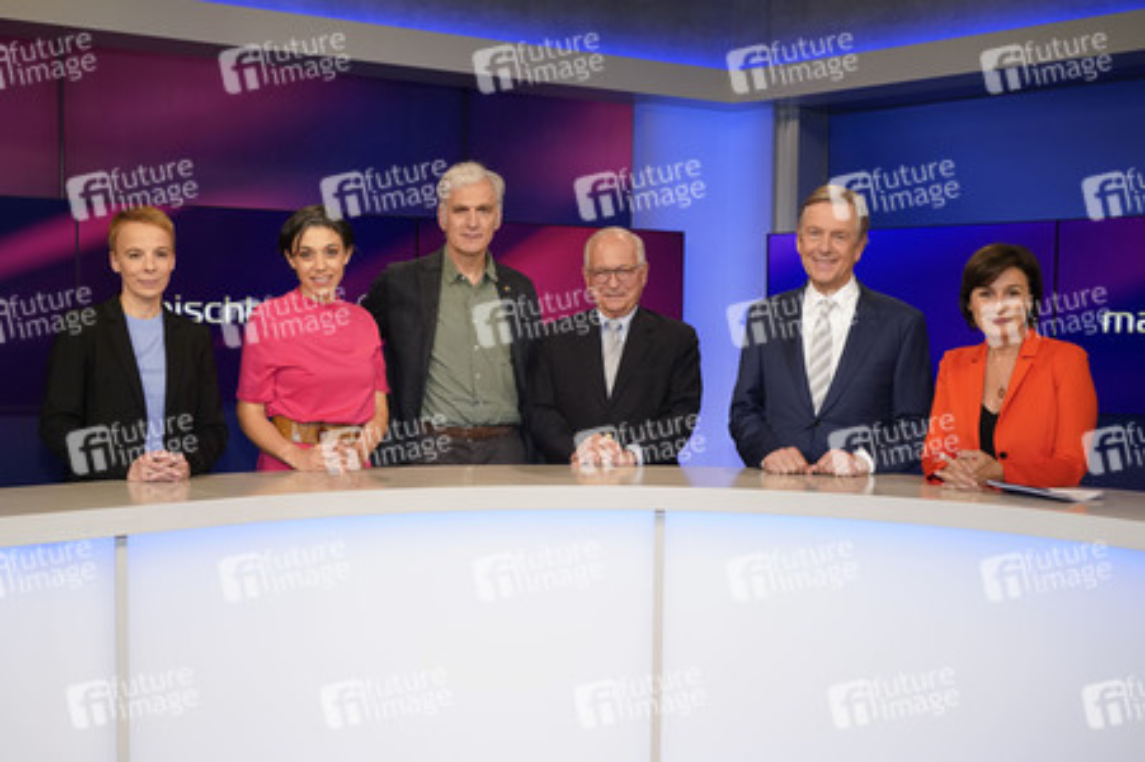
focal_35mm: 37
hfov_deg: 51.9
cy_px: 381
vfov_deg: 35.9
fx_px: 1176
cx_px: 572
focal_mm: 37
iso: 2000
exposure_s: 1/125
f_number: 5.6
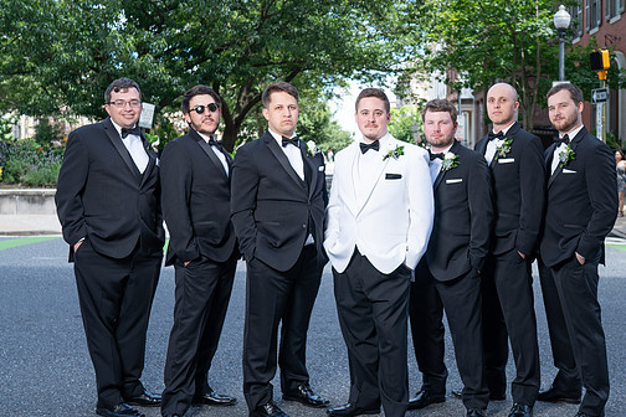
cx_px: 384
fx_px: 800
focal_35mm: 46
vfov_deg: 29.2
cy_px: 196
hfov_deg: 42.5
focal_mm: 35
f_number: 4
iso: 100
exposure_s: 1/200
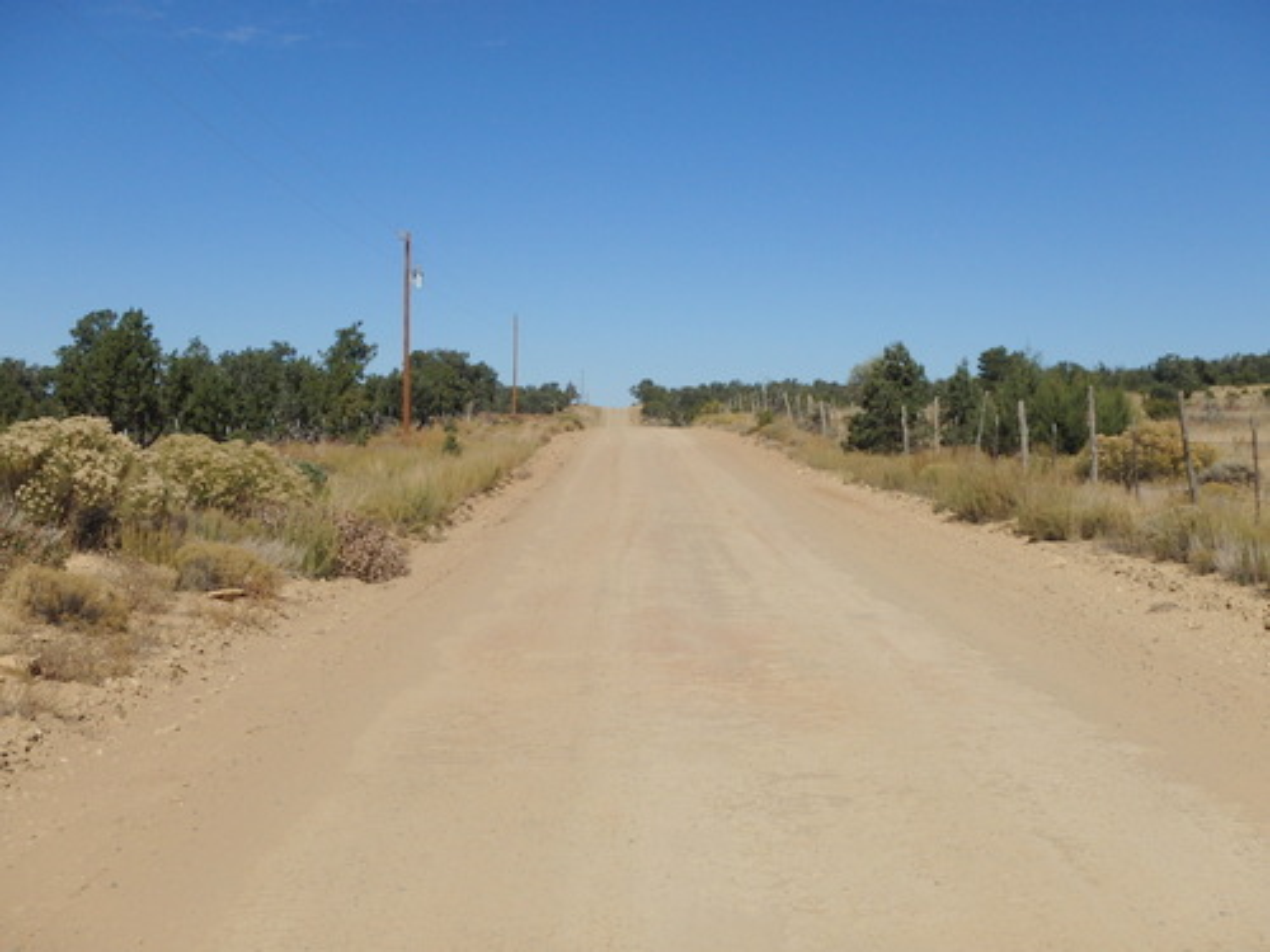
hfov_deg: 41.2
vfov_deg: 31.5
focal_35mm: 46
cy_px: 476
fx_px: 1688
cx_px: 635
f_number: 14
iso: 125
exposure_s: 1/200
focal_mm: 8.3
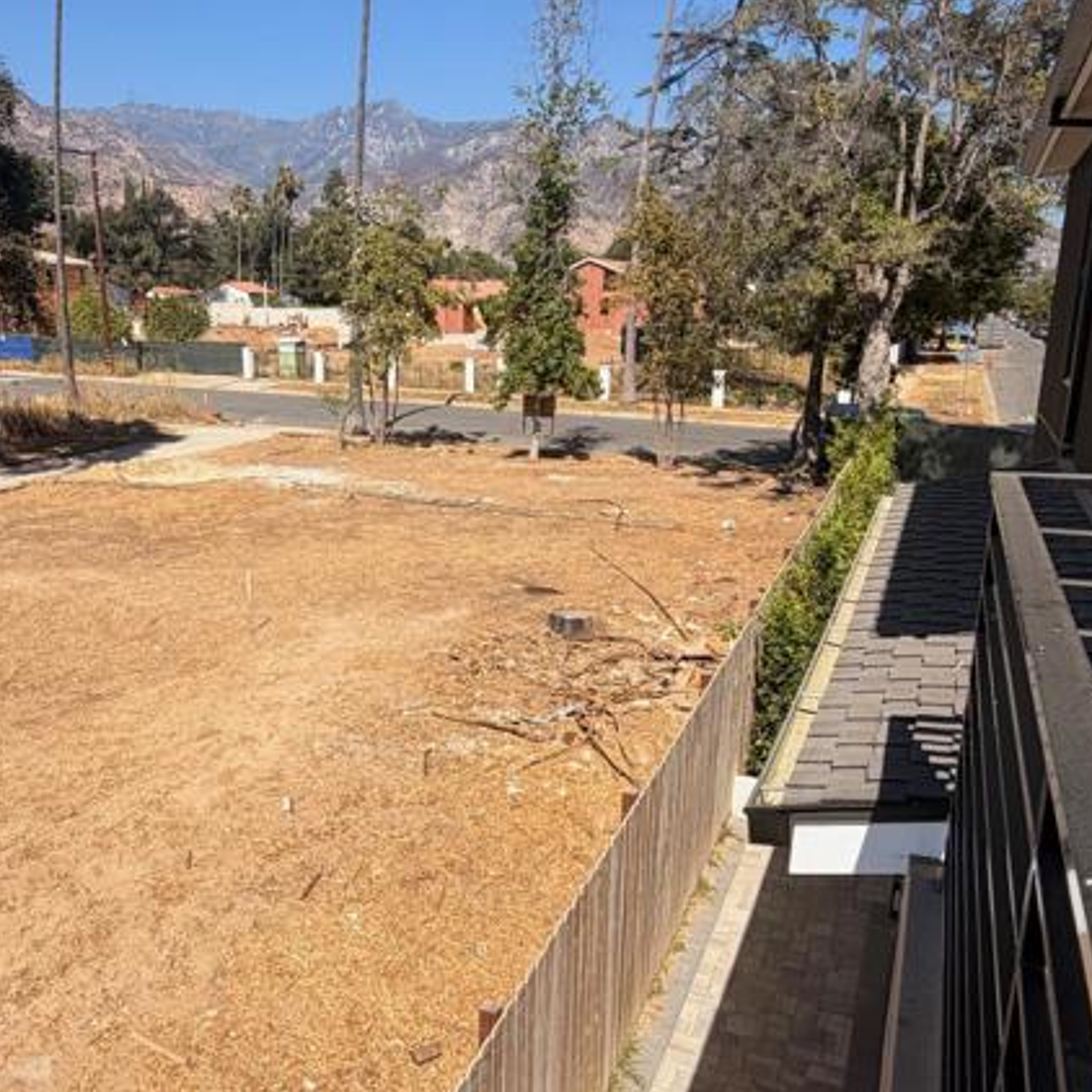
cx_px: 362
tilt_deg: -15.5
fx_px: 1071
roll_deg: -0.7
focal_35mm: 30
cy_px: 600
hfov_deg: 53.0
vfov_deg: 53.9
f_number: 2.2
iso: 20
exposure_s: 1/876
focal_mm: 2.22
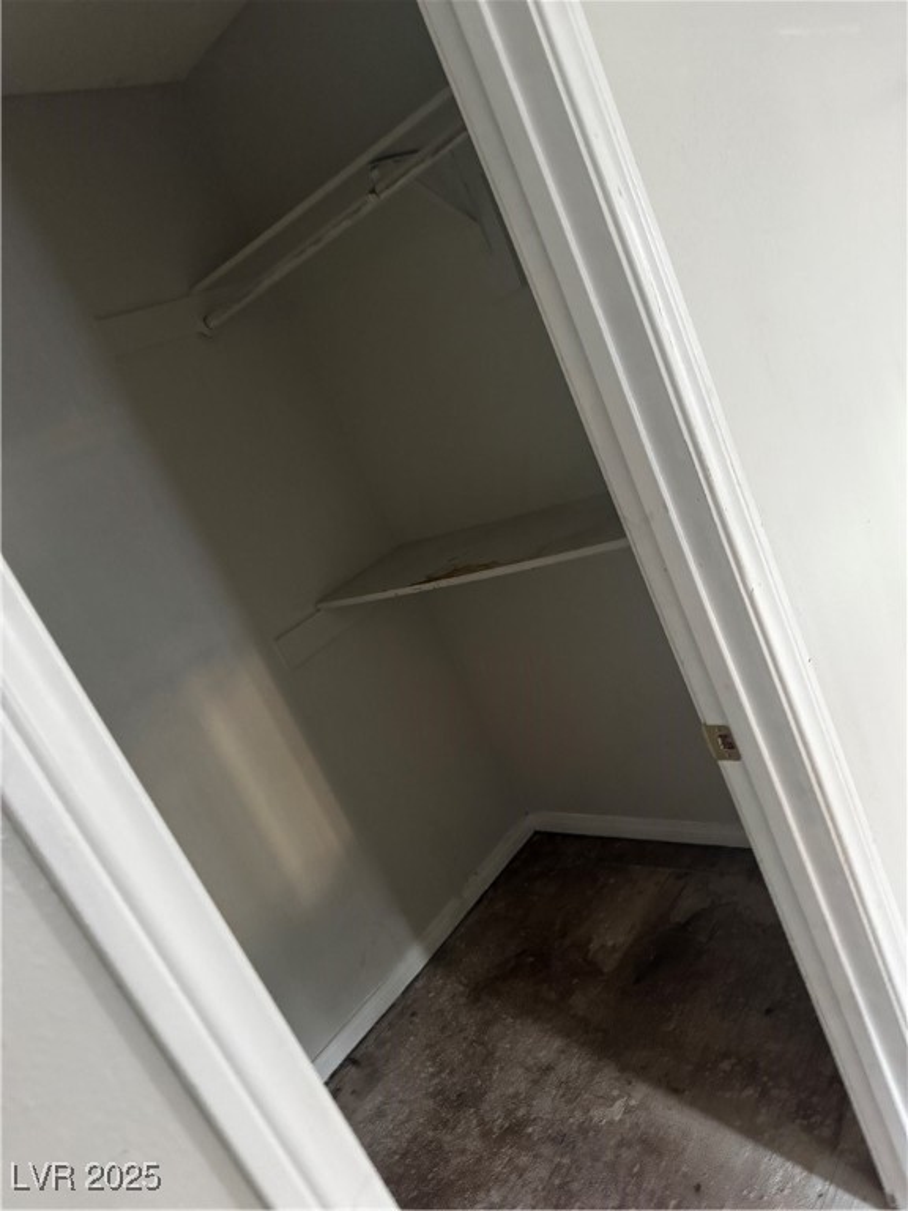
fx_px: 839
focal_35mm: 24
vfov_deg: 71.6
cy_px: 606
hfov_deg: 56.8
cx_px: 454
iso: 800
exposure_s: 1/41
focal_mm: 6.76
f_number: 1.78
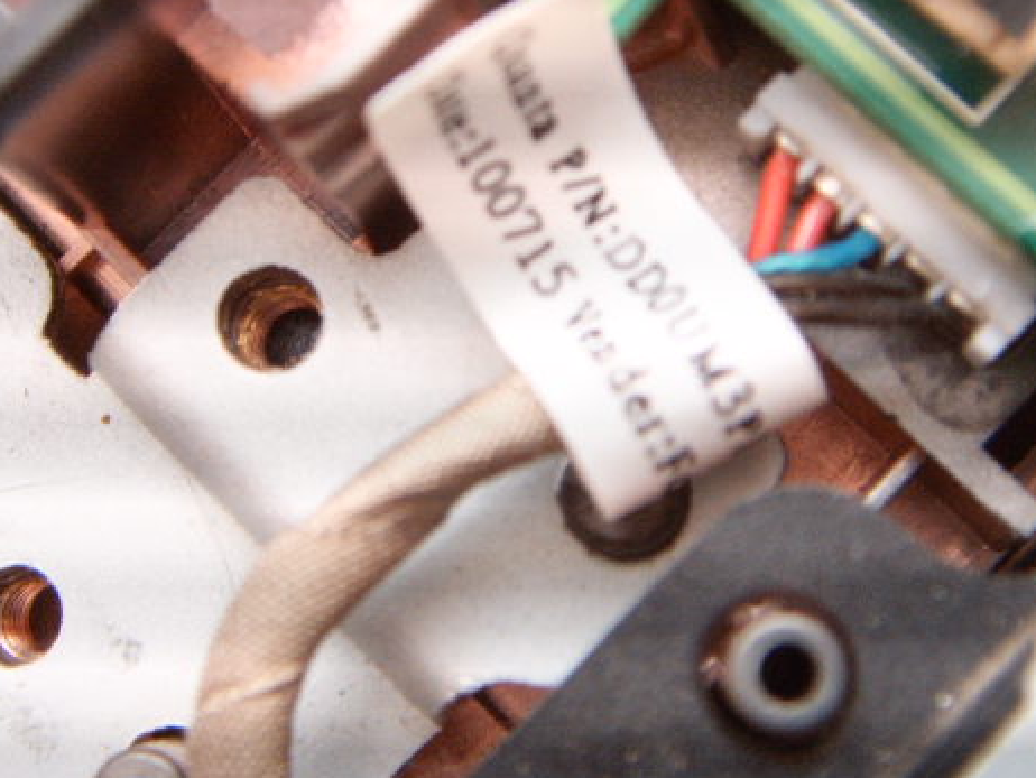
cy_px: 280
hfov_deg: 35.5
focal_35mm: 54
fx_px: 1617
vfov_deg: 26.9
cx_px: 496
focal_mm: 6.6
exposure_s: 1/10
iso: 152
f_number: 3.5
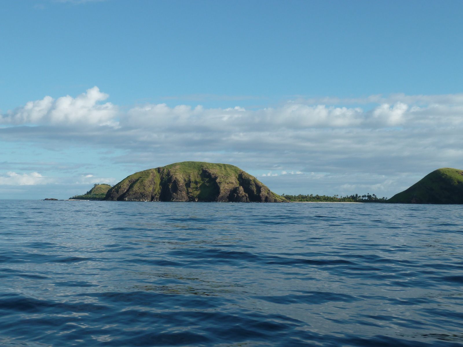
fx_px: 562
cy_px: 174
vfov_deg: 34.3
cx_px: 232
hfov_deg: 44.8
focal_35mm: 42
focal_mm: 6.9
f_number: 4.5
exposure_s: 1/500
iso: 80
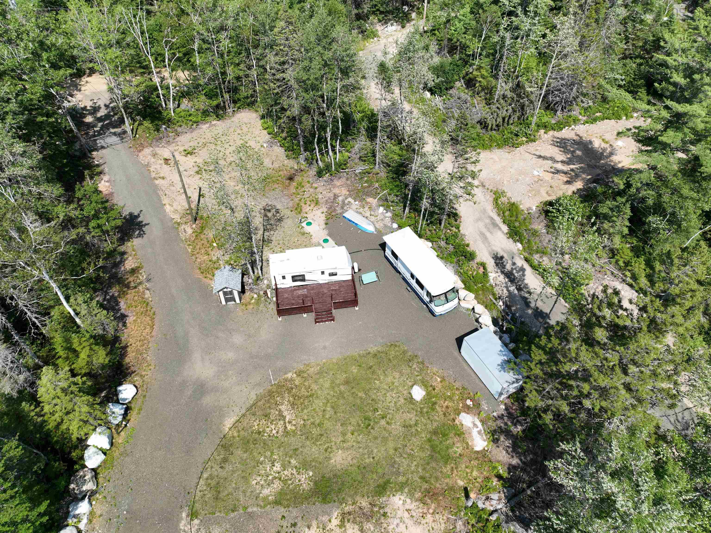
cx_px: 356
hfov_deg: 71.6
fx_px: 493
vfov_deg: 56.8
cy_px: 266
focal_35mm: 24
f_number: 2.8
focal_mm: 12.29
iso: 110
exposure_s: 1/1600
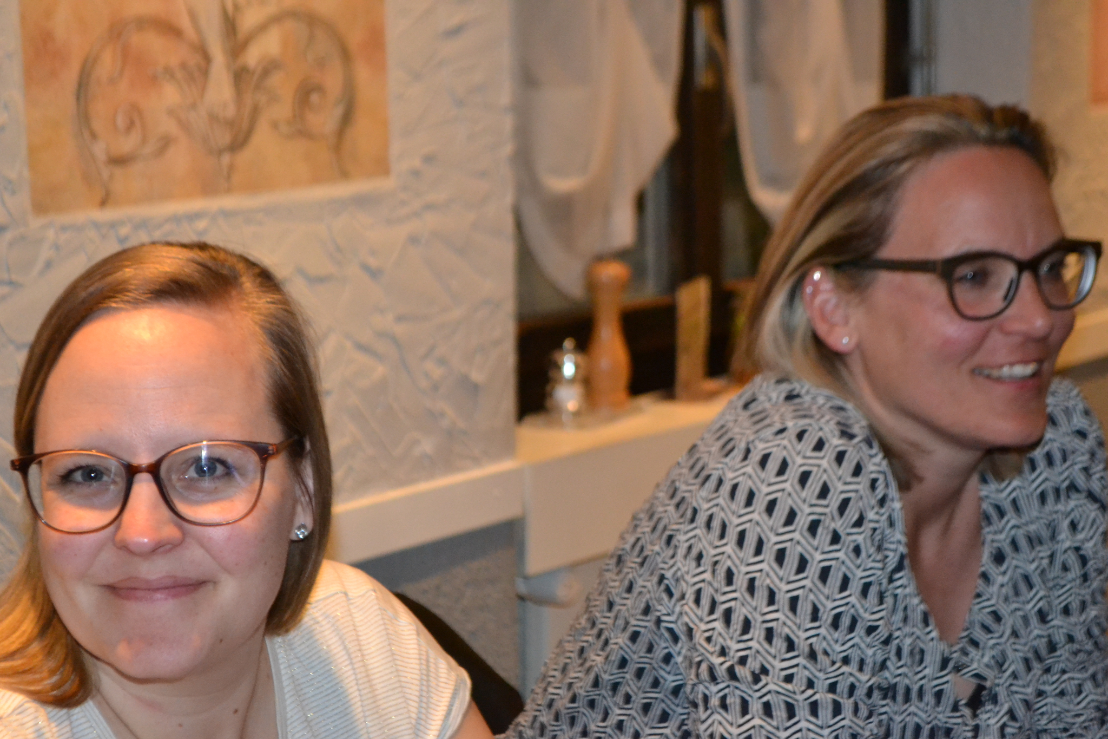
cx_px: 554
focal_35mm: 82
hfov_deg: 24.6
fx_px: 2539
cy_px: 370
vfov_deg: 16.6
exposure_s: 1/60
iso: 3200
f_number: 5.6
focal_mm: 55
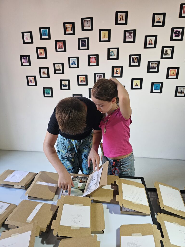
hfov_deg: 58.9
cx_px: 92
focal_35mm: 23
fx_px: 164
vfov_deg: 73.9
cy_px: 124
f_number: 1.7
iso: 400
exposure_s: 1/100
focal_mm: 6.3
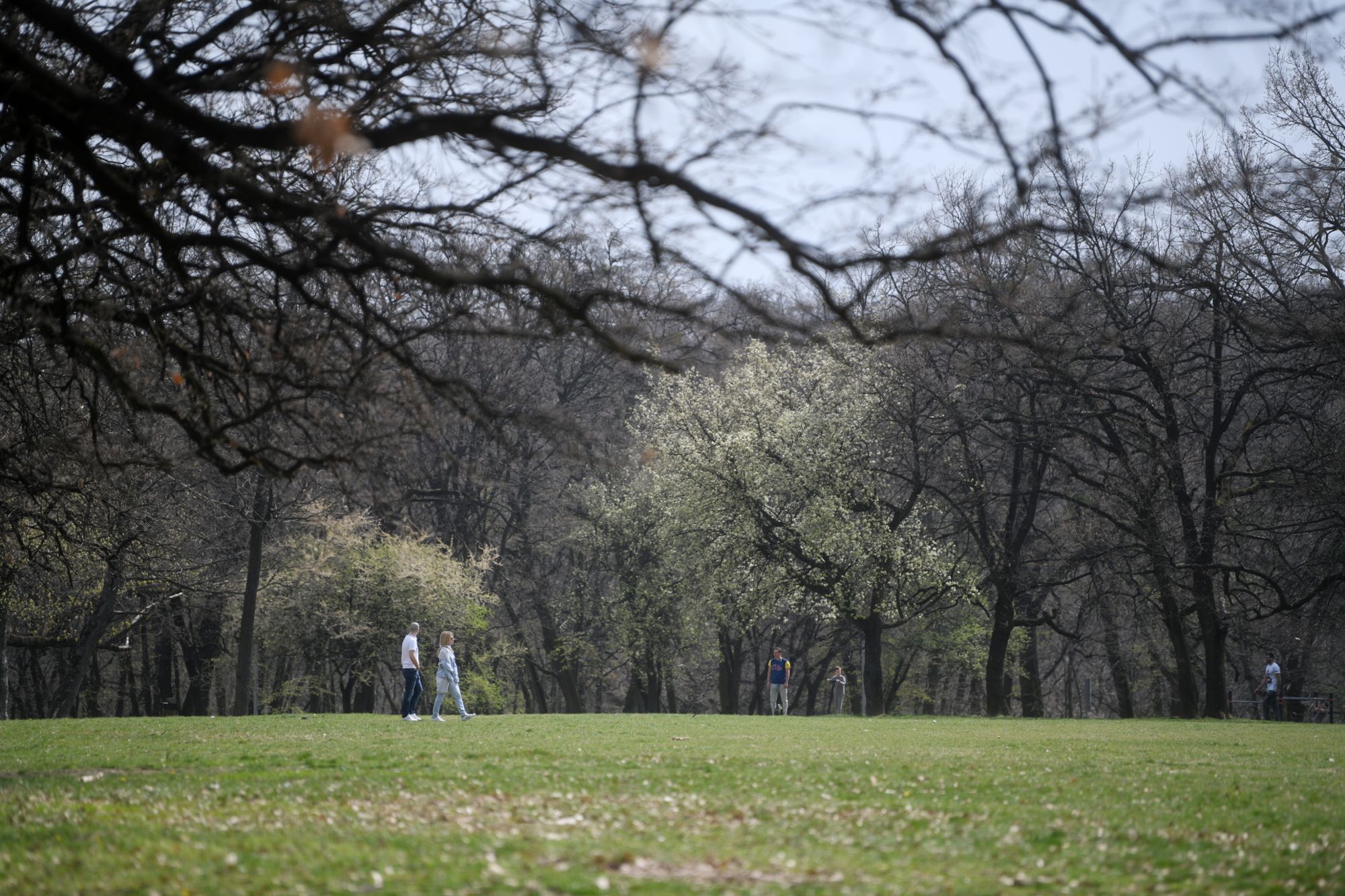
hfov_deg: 10.3
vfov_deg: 6.9
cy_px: 448
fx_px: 7471
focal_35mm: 200
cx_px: 672
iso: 125
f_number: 2.8
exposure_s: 1/2000
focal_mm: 200
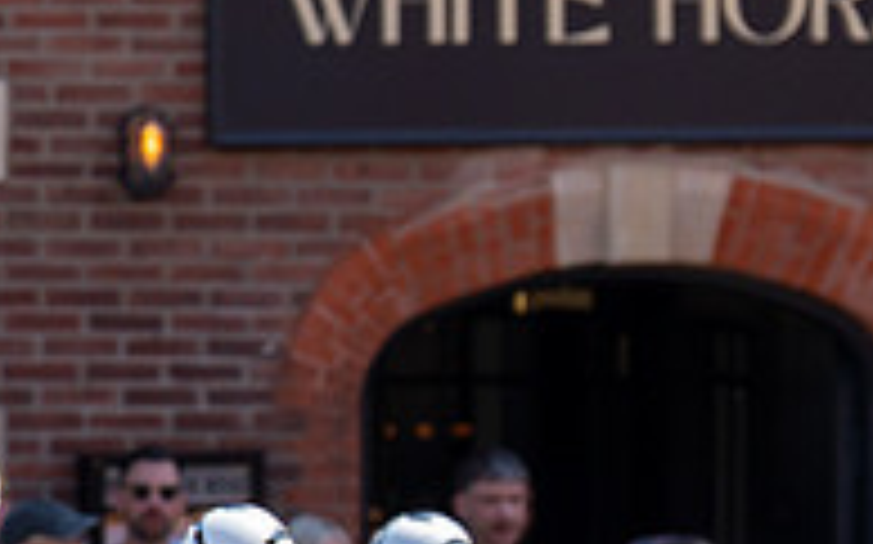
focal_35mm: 565
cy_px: 861
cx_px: -453
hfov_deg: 3.7
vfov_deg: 2.3
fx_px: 13435
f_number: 3.5
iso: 160
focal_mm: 133
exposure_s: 1/1000
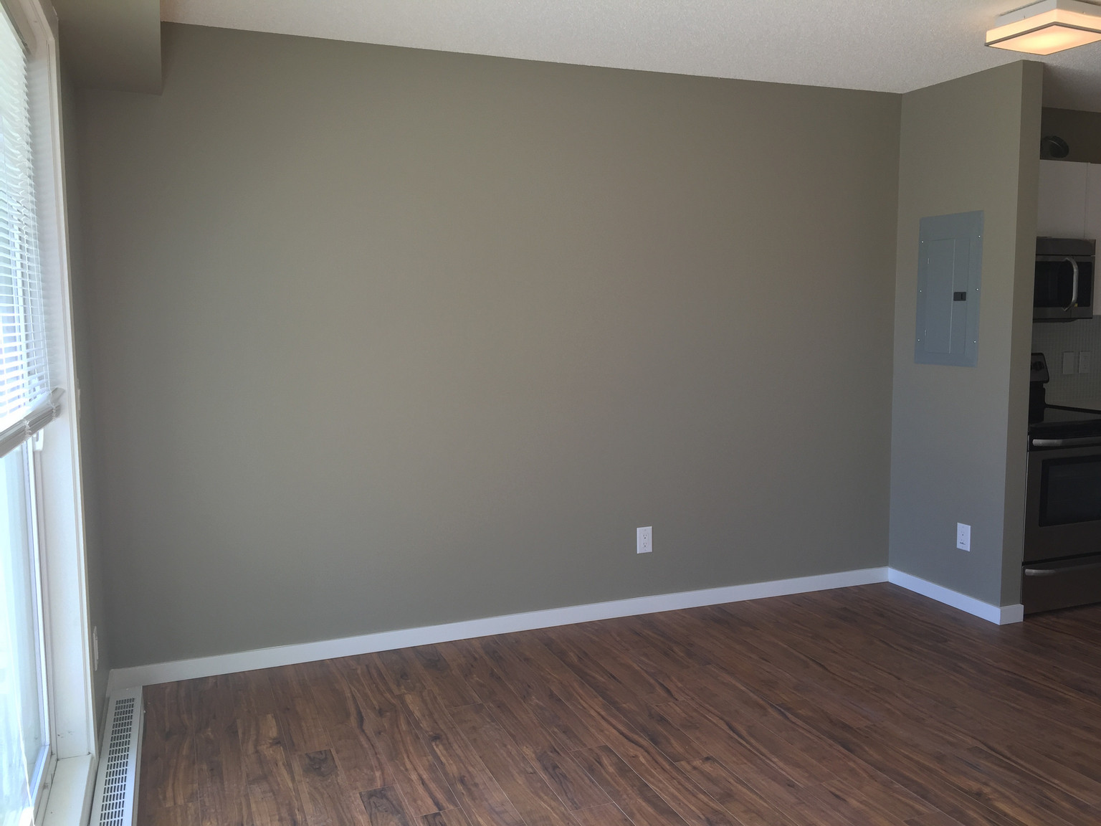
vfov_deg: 48.2
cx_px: 550
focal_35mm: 29
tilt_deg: -6.0
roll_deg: -0.1
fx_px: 922
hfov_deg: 61.7
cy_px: 413
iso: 32
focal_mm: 4.15
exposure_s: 1/60
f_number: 2.2
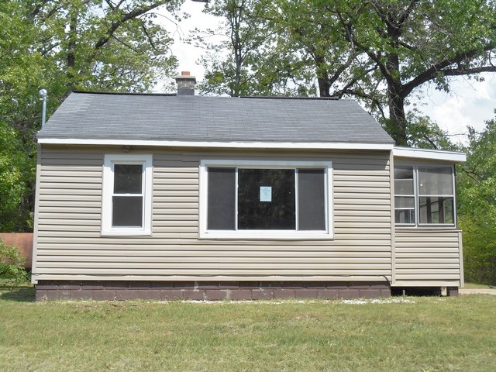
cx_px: 248
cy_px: 186
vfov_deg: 31.5
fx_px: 659
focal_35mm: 46
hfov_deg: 41.2
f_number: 4
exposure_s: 1/640
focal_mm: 8.3
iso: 80
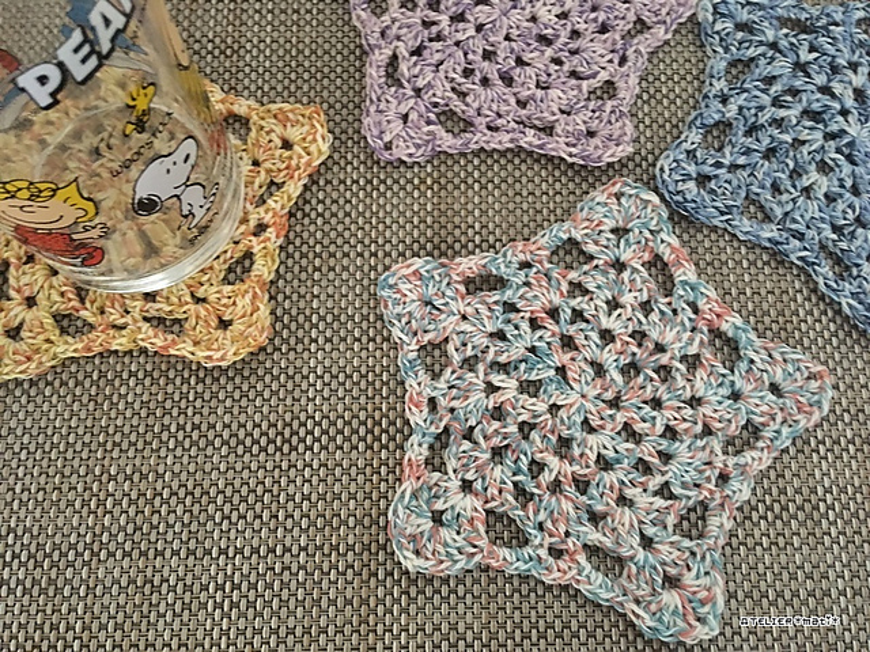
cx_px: 435
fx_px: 729
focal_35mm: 29
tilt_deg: -72.2
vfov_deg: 48.2
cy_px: 326
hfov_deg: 61.7
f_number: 2.2
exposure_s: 1/15
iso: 400
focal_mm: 4.15
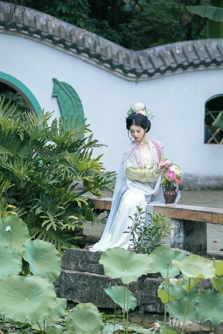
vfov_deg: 10.2
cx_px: 90
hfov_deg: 6.8
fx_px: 1867
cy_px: 238
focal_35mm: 201
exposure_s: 1/640
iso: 100
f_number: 2.8
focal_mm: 120
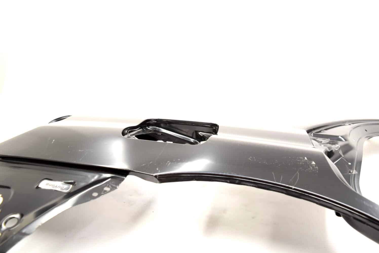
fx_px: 284
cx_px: 190
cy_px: 126
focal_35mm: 27
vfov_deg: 48.0
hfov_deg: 67.3
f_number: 4.5
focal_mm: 18
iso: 400
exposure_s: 1/80
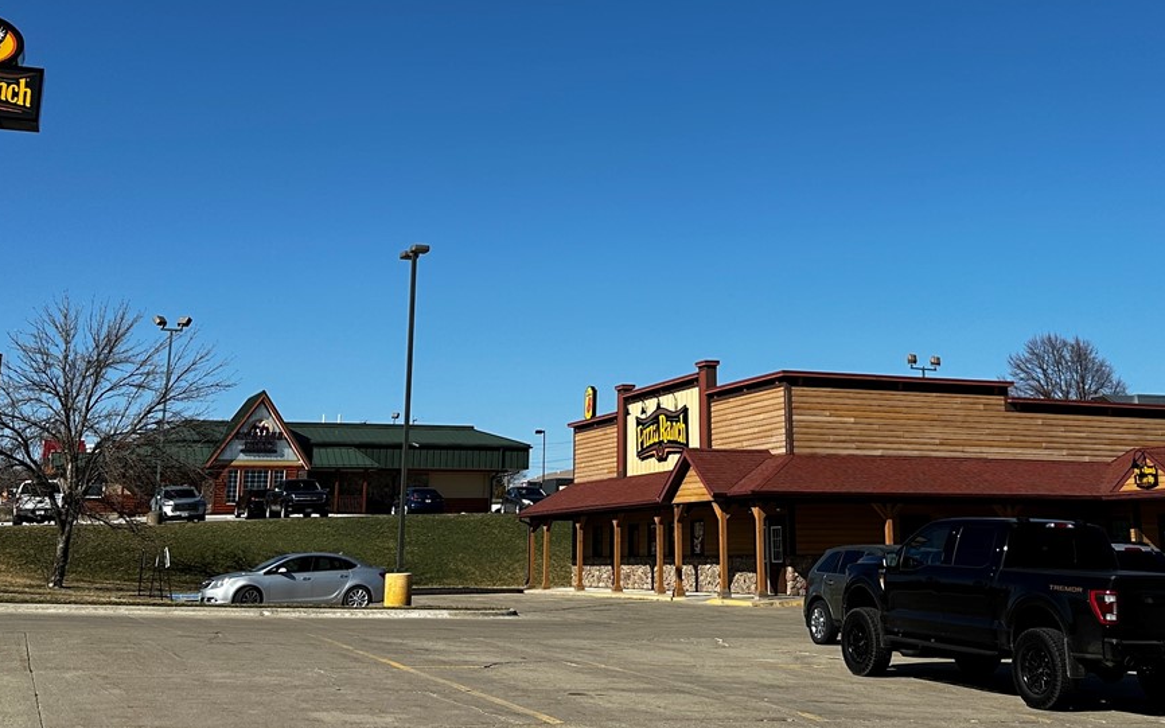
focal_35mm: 47
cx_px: 693
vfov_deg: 27.0
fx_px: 1492
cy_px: 167
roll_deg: +0.2
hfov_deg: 42.5
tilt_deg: +13.1
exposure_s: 1/6623
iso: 80
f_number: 1.78
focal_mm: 6.86
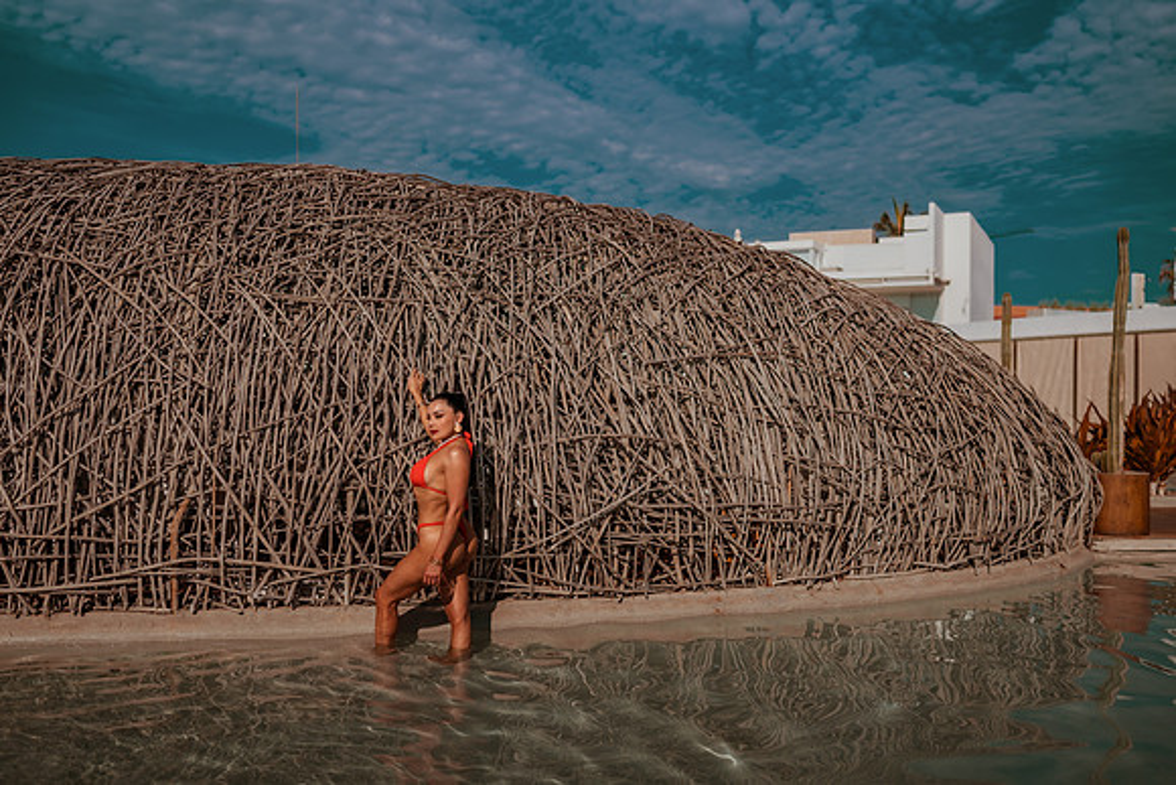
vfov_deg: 37.9
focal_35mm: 35
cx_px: 588
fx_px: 1144
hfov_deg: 54.4
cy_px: 392
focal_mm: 35
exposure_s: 1/8000
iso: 50
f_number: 2
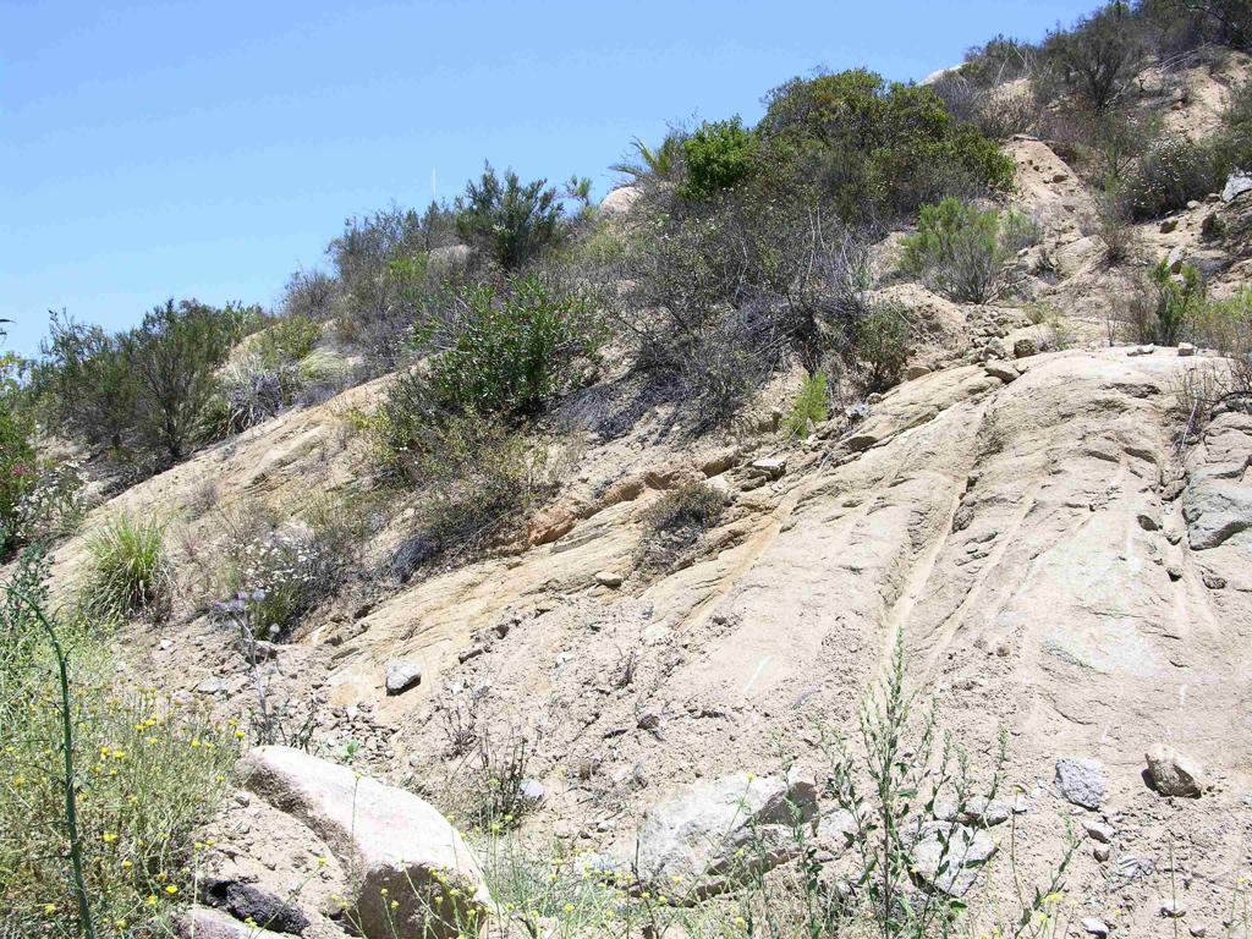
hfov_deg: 52.6
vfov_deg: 40.7
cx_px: 626
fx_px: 1266
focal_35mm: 35
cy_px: 470
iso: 50
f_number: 8
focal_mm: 8.9
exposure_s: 1/127
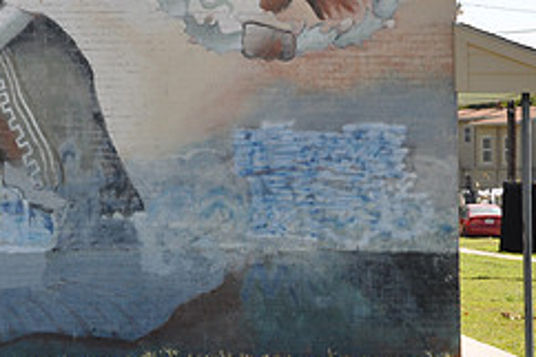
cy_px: 72
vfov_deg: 9.1
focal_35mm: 151
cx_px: 31
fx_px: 2247
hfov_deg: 13.5
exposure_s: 1/160
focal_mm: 42
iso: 200
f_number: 6.3
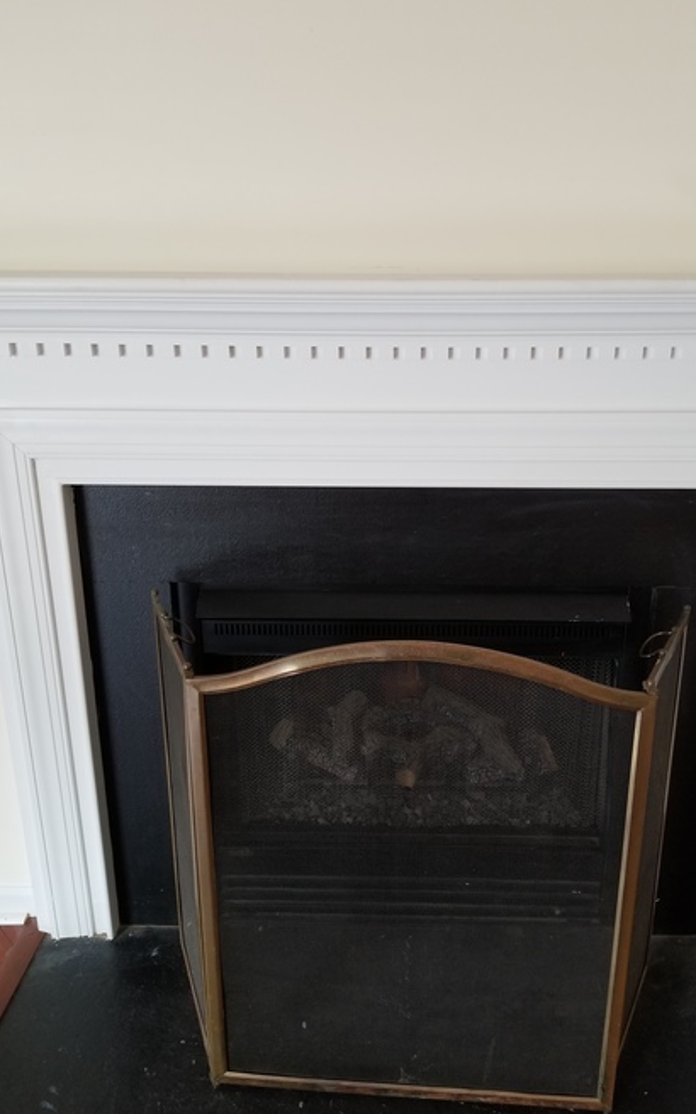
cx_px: 377
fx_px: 850
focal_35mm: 28
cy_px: 554
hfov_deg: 44.5
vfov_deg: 66.5
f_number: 1.7
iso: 200
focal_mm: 4.25
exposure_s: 1/24
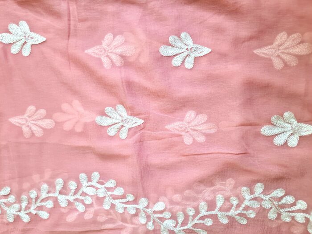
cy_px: 117
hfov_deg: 67.3
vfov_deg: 53.1
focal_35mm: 26
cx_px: 156
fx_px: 234
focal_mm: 5.4
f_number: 1.8
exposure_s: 1/120
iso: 320
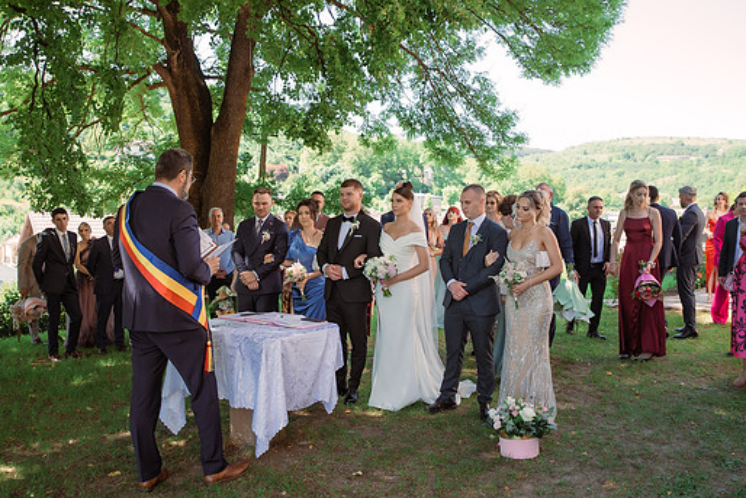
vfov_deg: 37.9
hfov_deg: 54.4
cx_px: 390
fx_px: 725
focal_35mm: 35
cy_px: 243
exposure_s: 1/320
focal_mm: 31
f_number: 3.5
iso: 320
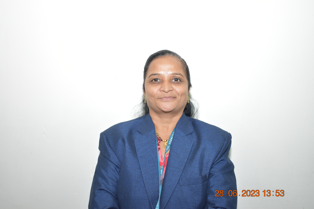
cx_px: 157
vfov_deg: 28.9
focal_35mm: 46
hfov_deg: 42.3
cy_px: 104
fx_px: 406
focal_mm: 31
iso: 560
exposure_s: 1/30
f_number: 4.2
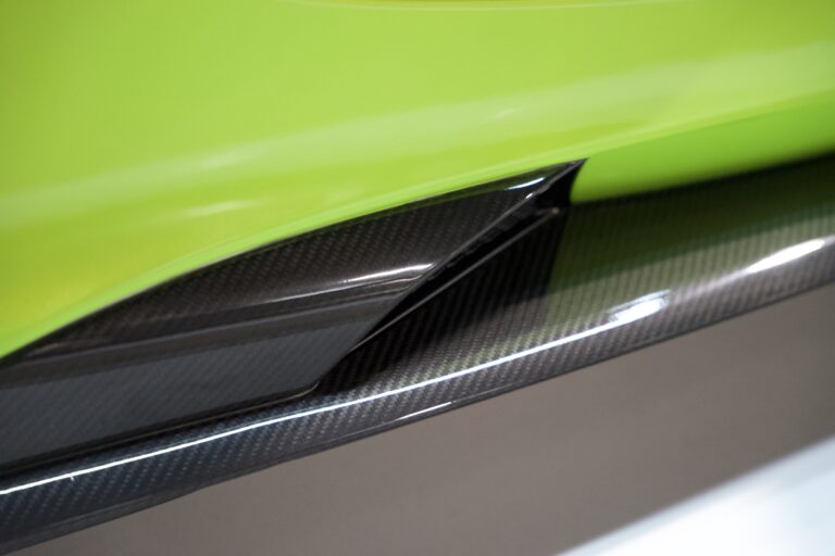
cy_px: 278
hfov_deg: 28.8
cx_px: 418
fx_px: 1623
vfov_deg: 19.5
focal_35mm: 70
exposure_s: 1/100
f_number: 2.8
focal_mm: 70
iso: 4000
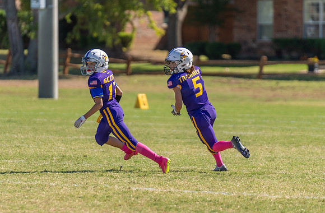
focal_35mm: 366
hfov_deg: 5.7
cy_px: 119
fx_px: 3286
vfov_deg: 3.7
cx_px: 154
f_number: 2.8
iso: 100
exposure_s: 1/1600
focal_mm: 200
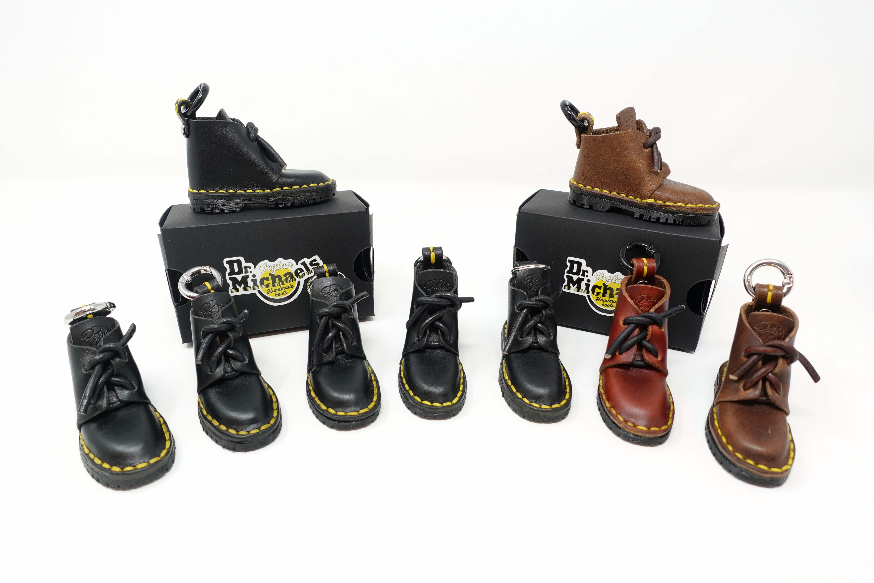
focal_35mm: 24
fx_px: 583
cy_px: 292
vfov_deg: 53.1
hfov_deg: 73.7
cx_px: 437
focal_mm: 9.4
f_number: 3.5
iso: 200
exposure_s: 1/50
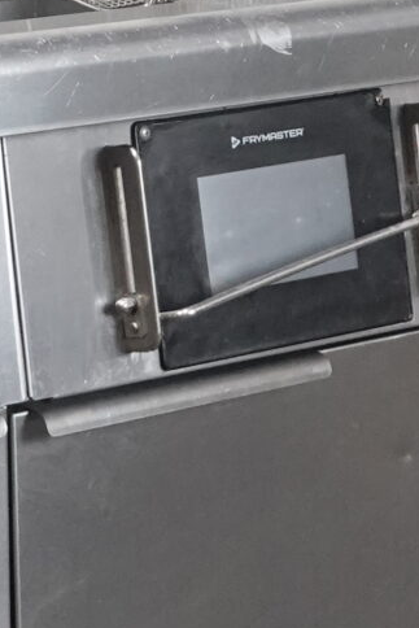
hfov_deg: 8.3
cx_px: -23
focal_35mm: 164
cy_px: 136
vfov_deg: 12.5
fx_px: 2861
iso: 800
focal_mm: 11.52
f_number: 3.5
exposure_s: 1/40
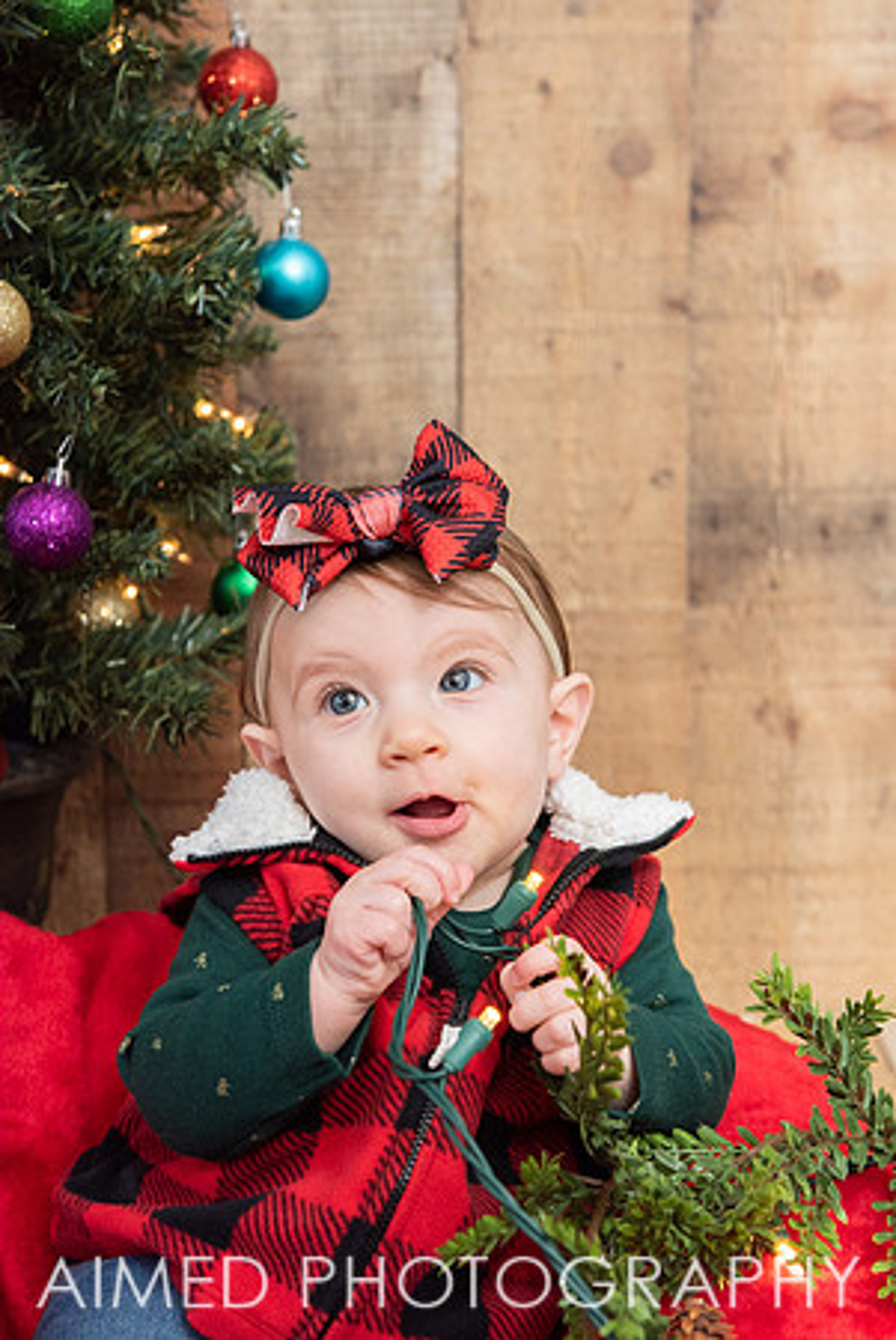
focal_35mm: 70
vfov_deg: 28.8
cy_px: 670
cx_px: 448
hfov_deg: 19.5
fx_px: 2607
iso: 1600
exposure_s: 1/250
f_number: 5.6
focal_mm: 70
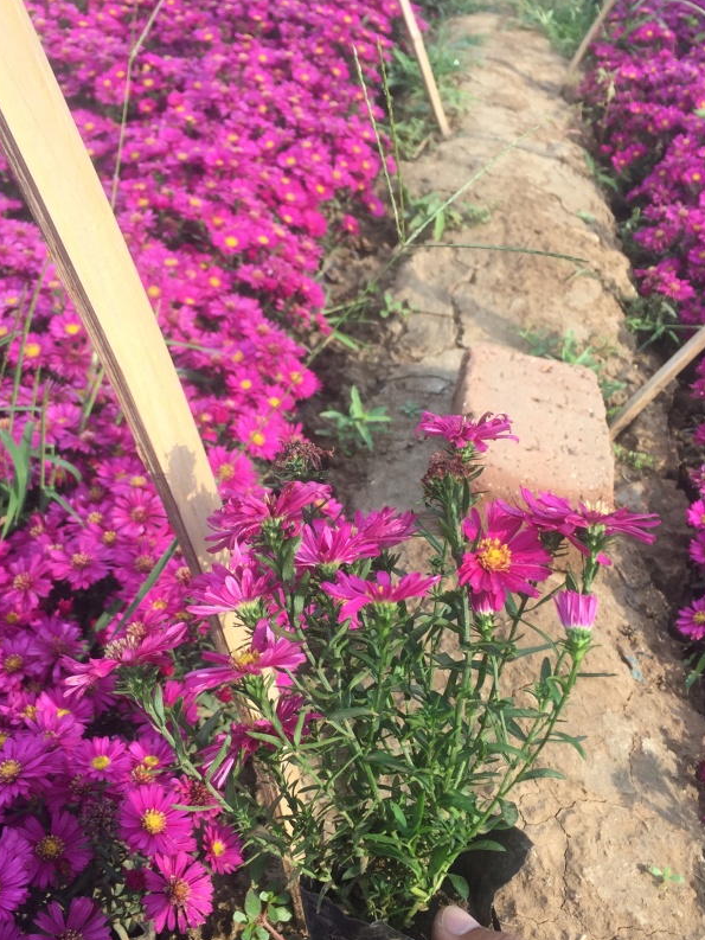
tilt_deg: -38.2
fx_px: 1059
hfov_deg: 36.8
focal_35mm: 39
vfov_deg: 47.8
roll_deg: -11.9
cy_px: 523
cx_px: 329
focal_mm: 4.15
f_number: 2.2
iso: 32
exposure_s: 1/542
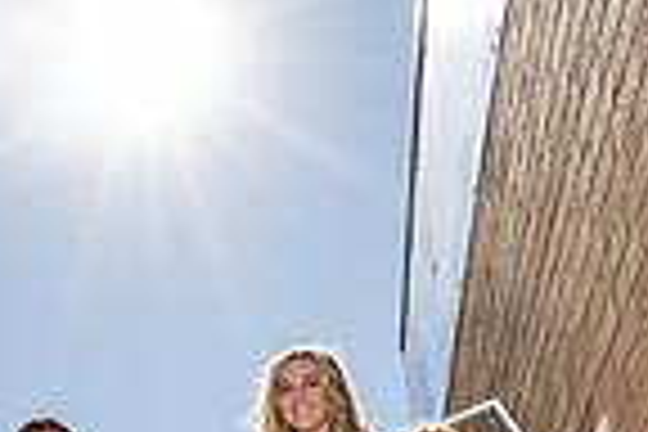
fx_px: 1350
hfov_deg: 26.8
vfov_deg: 13.7
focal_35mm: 75
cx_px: 202
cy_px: 1004
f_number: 8
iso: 100
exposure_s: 1/250
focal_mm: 24
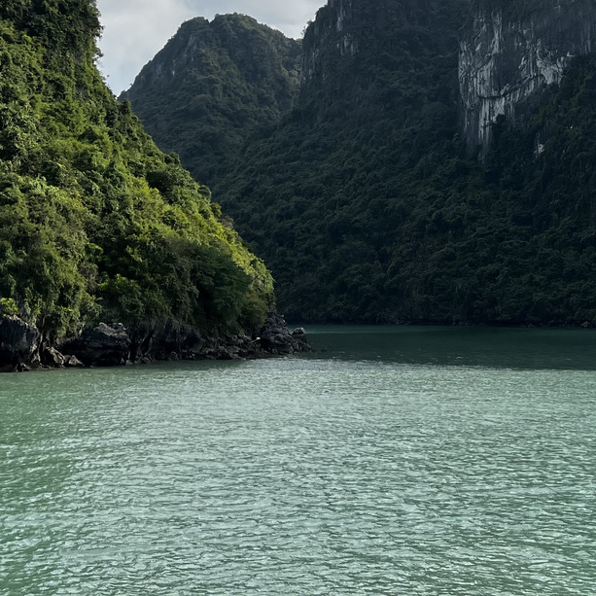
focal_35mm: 60
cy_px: 15
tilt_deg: +14.8
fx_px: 1169
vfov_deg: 27.2
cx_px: 368
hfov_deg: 28.5
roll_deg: +0.2
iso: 50
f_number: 1.5
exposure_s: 1/6579
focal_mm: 5.7
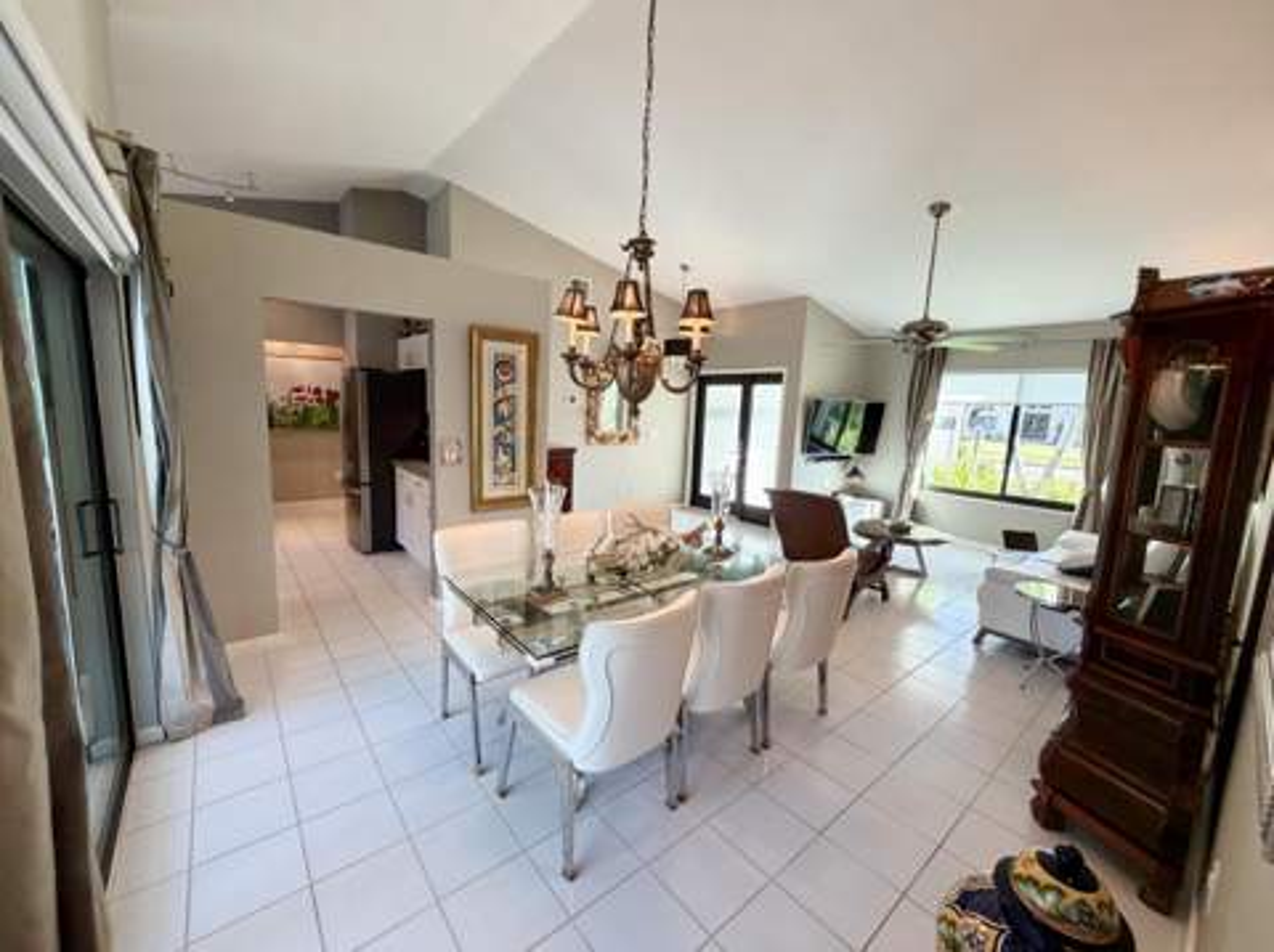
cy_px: 476
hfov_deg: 102.1
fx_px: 515
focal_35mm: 14
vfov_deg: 85.6
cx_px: 637
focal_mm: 2.22
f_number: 2.2
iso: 250
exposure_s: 1/120
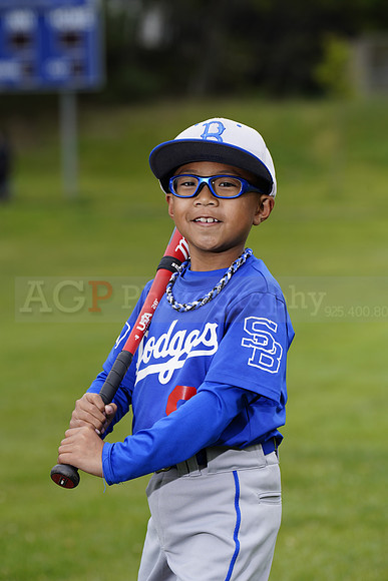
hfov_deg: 6.9
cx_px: 194
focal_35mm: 200
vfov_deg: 10.3
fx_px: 3231
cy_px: 290
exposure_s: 1/250
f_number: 6.3
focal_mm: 200
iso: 100
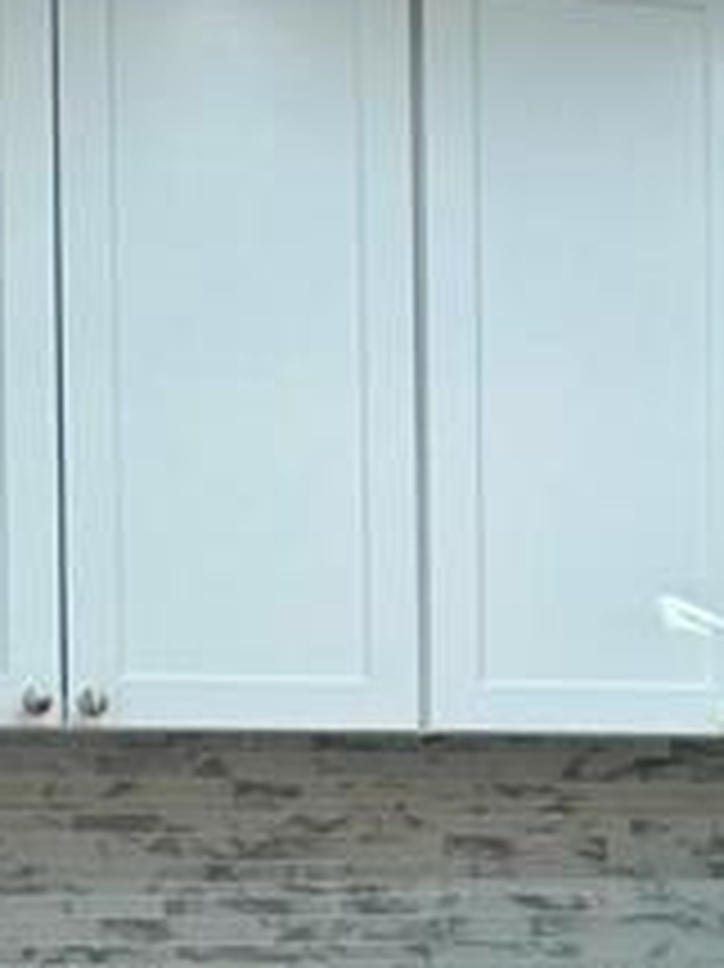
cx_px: 1435
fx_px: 3741
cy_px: 927
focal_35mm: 134
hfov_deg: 10.2
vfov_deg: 14.5
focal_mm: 6.76
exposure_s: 1/120
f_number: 1.78
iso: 100
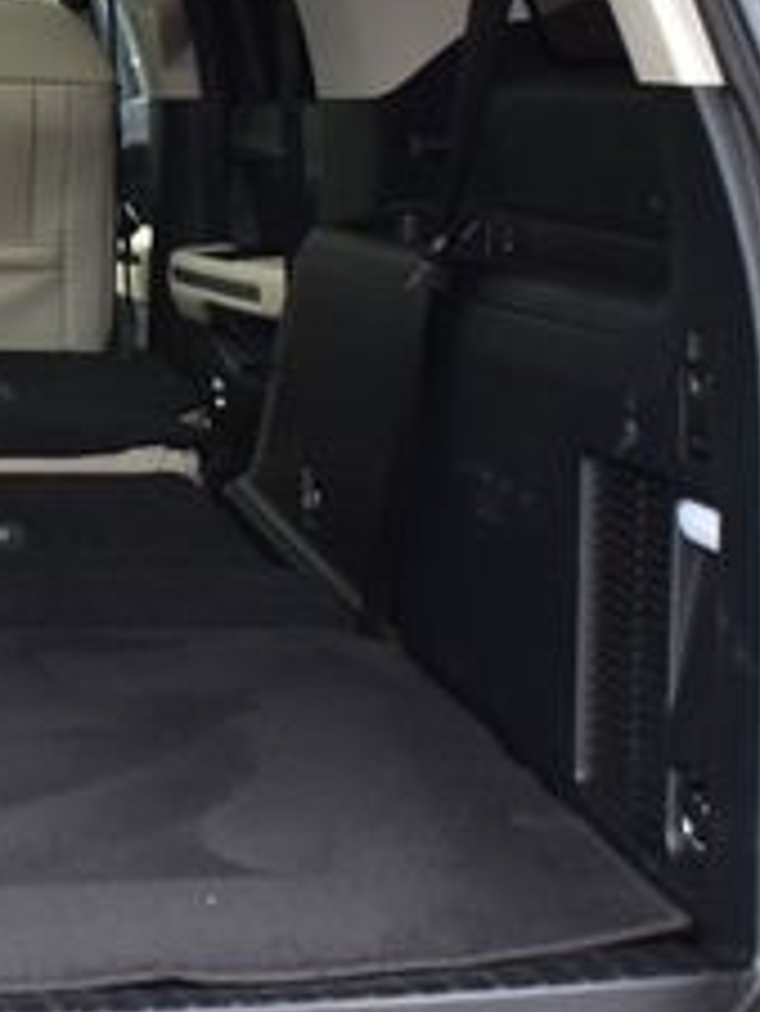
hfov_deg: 13.6
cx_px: -387
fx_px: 2994
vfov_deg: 19.0
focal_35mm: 102
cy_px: 243
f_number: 8
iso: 400
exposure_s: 1/60
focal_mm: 25
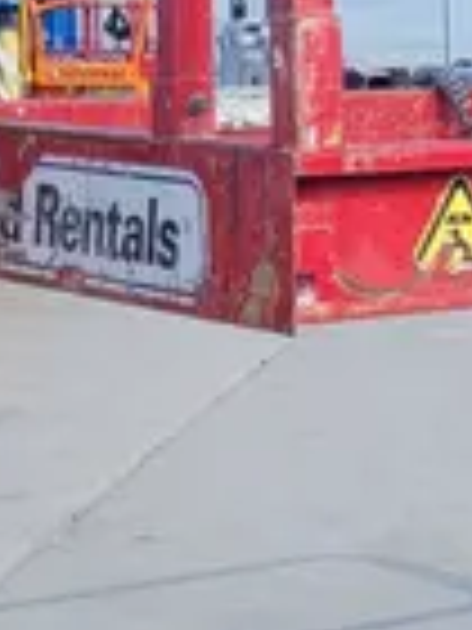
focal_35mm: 136
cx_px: 1038
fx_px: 2473
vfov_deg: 14.5
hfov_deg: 9.9
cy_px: 191
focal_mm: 5.4
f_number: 1.8
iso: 40
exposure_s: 1/1186
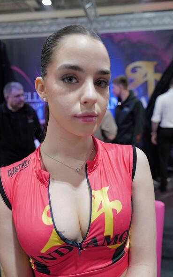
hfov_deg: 43.2
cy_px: 140
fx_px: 219
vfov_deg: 64.6
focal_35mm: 29
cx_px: 90
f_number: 3.2
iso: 2000
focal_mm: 28
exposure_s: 1/50
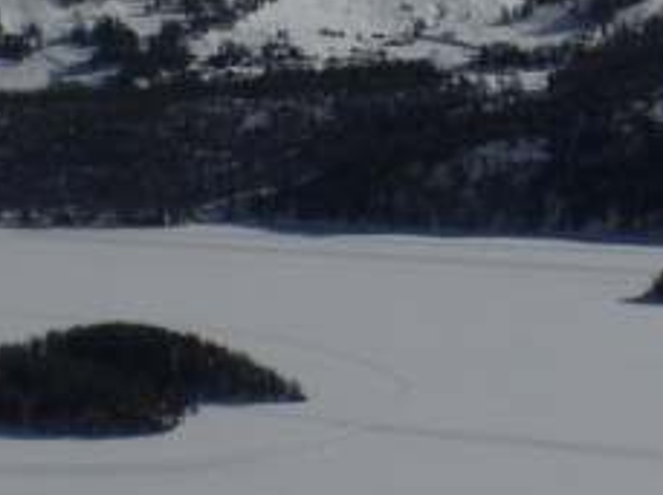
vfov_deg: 11.1
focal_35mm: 133
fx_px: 2543
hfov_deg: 14.8
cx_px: 371
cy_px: 58
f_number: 4.4
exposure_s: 1/2000
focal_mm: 6.3
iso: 50
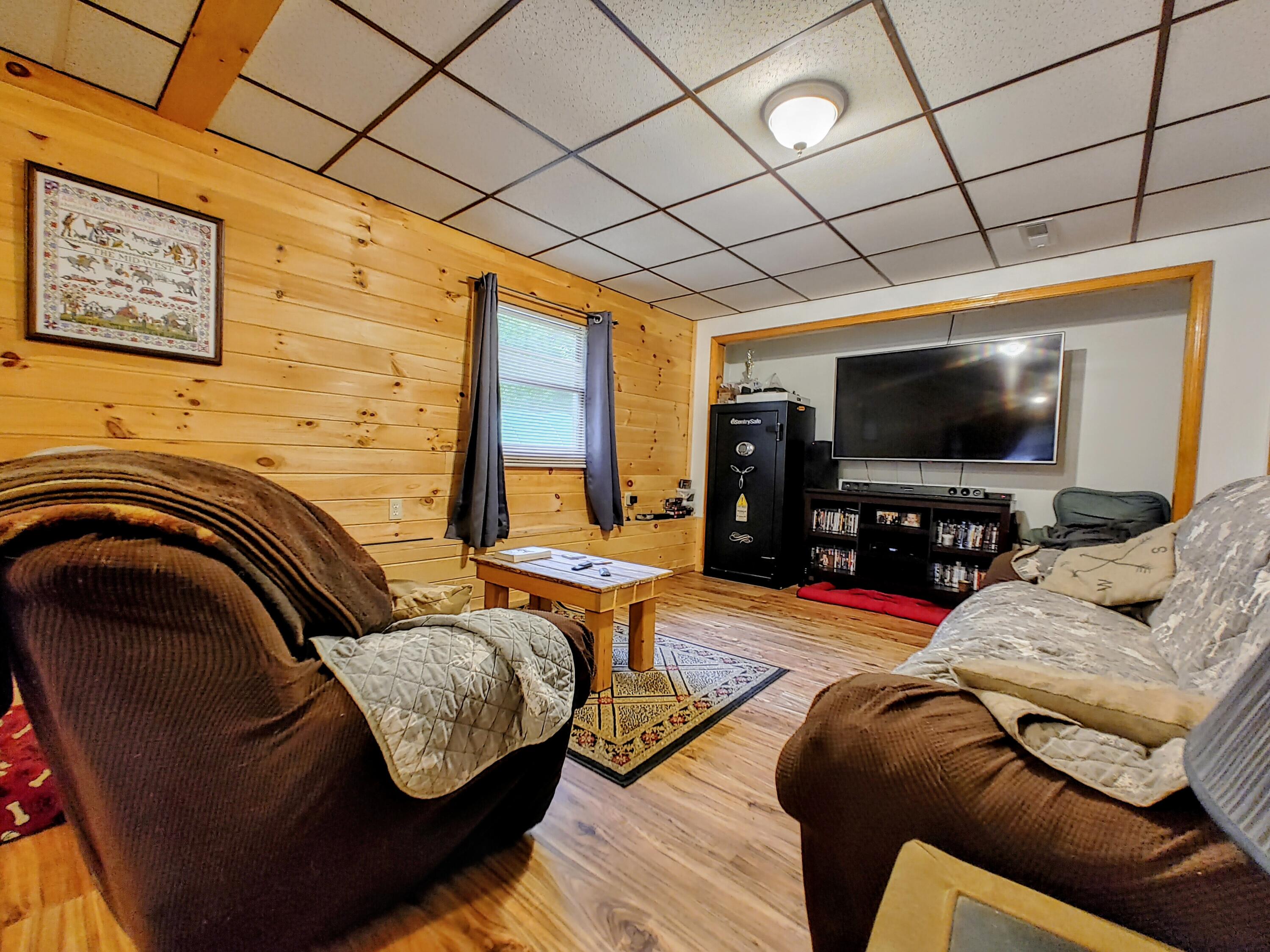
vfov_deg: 81.7
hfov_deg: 98.2
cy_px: 476
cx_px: 635
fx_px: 550
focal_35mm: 15
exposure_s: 1/24
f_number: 1.9
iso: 400
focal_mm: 1.78
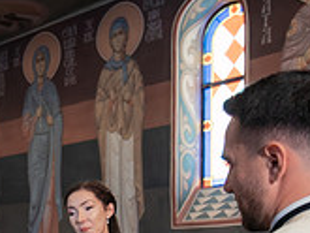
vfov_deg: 17.9
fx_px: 681
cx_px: -73
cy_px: 318
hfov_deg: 23.2
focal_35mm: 76
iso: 3200
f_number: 2.8
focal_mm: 21
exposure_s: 1/200
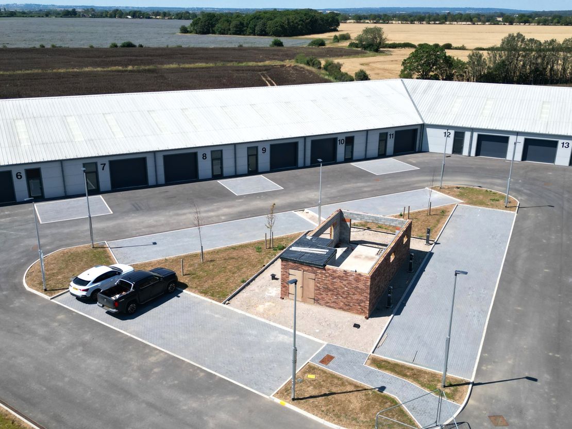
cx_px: 286
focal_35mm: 24
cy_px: 214
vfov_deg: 56.8
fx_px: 397
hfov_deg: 71.6
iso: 160
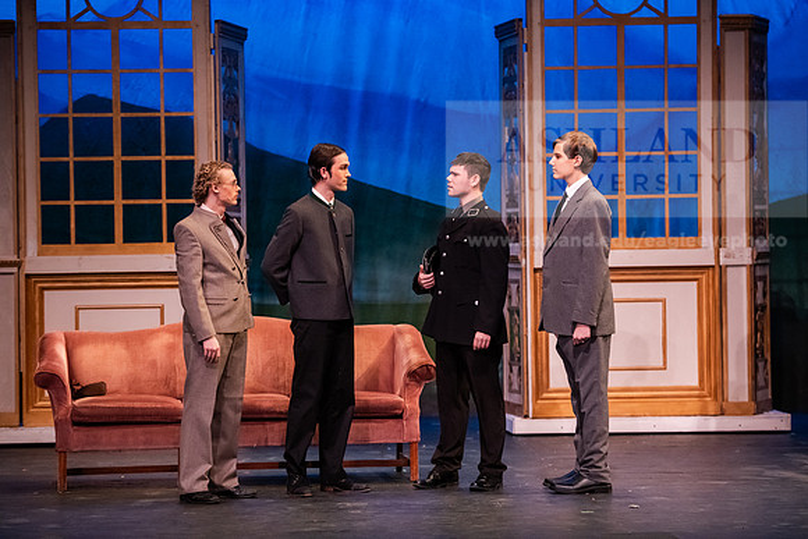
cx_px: 404
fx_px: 2806
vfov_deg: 11.0
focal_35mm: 125
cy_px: 270
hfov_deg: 16.4
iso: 4000
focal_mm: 125
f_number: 3.2
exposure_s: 1/250
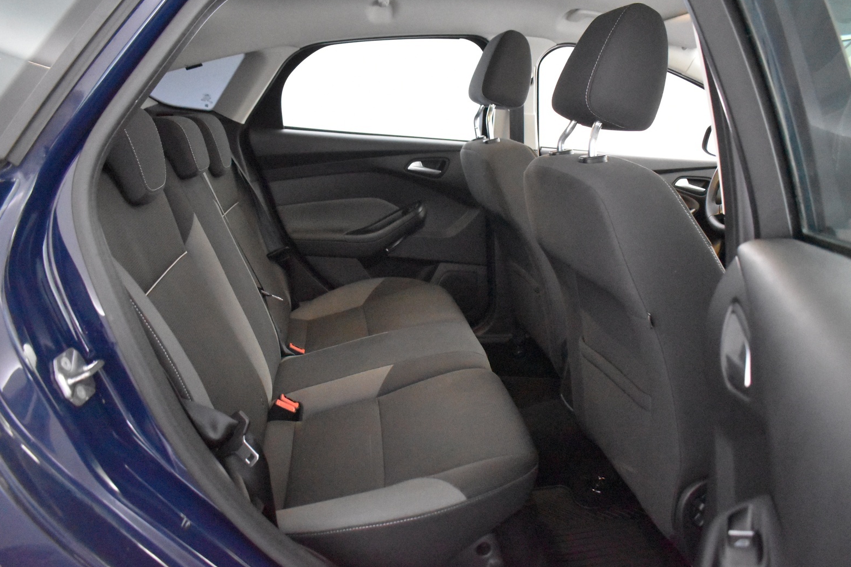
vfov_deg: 46.4
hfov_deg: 65.5
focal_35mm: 28
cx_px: 421
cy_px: 279
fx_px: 662
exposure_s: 1/60
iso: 12800
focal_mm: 18
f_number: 3.5
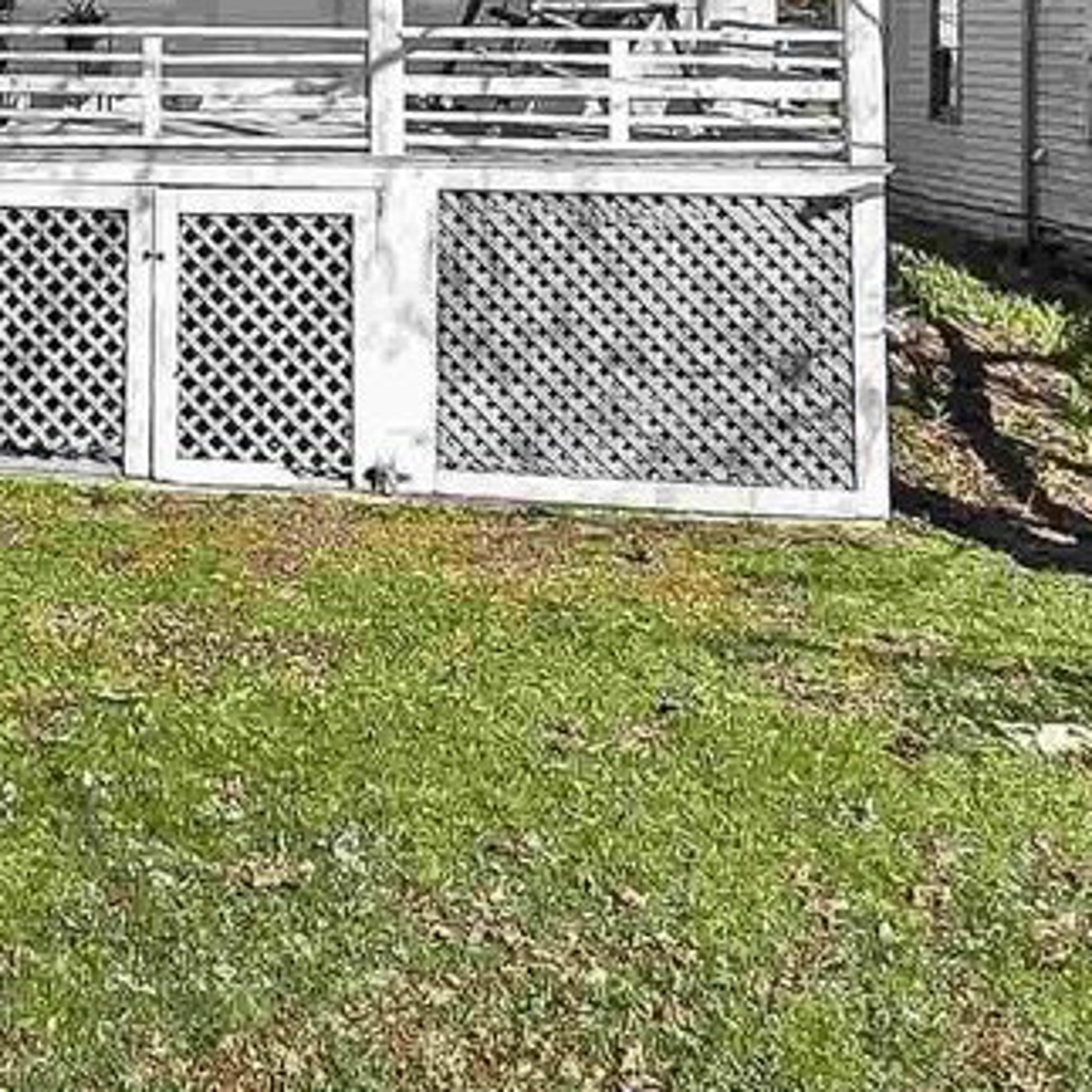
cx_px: -176
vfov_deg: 27.3
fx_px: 2034
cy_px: -128
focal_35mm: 57
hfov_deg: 27.0
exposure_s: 1/2737
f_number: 2.2
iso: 50
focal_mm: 2.2
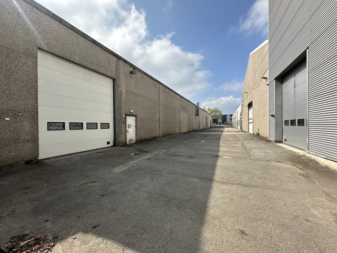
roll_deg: +0.6
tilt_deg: -0.6
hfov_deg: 102.1
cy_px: 126
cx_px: 168
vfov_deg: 85.7
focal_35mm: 14
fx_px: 136
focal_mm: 2.22
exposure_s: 1/1531
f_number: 2.2
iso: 50
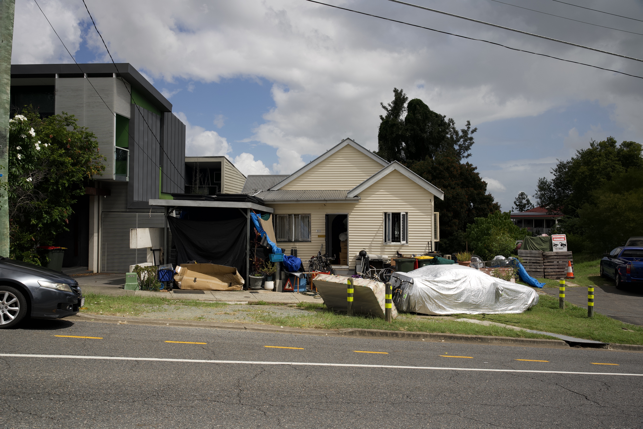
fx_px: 591
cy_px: 214
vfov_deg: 39.9
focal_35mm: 33
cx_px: 322
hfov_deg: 57.1
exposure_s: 1/200
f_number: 10
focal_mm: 33.1
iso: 320
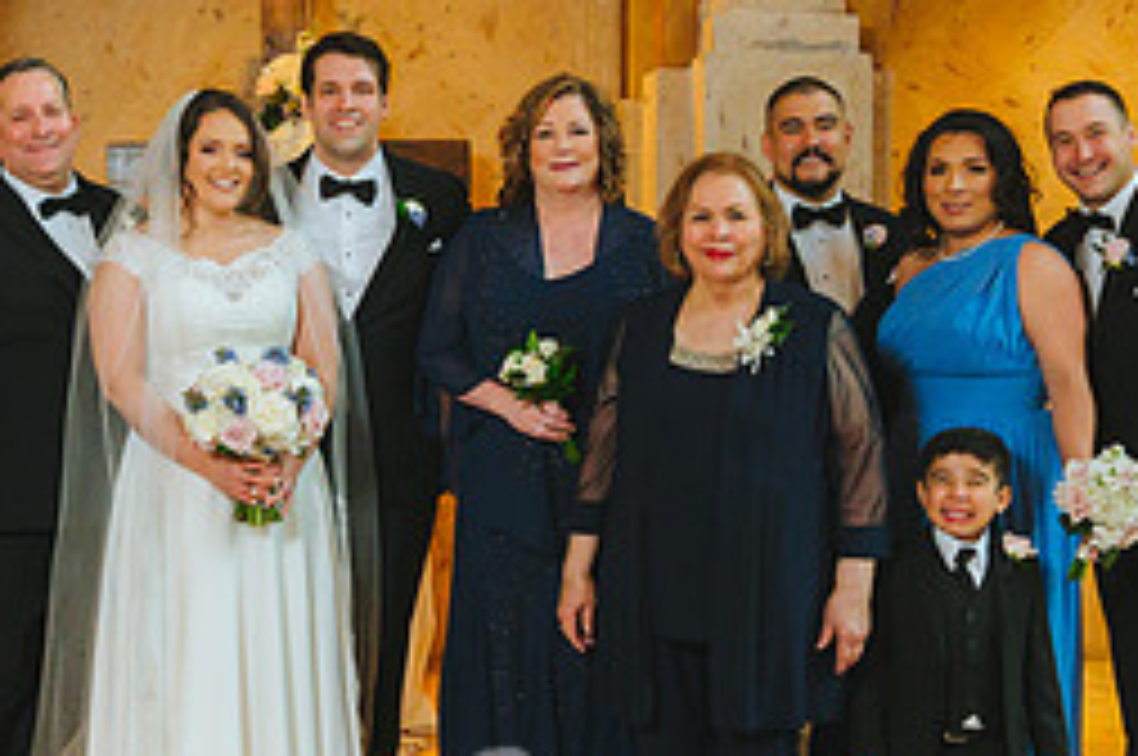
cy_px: 495
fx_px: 2462
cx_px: 274
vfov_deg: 17.4
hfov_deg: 25.7
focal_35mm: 78
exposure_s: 1/160
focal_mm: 34
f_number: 4
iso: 4000
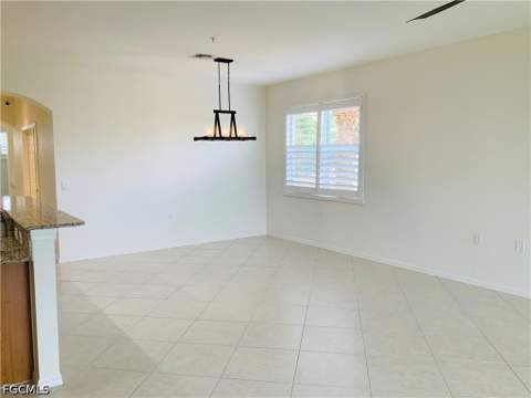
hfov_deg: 61.7
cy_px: 199
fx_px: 445
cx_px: 266
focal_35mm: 29
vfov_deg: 48.2
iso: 50
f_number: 1.8
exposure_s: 1/120
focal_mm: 3
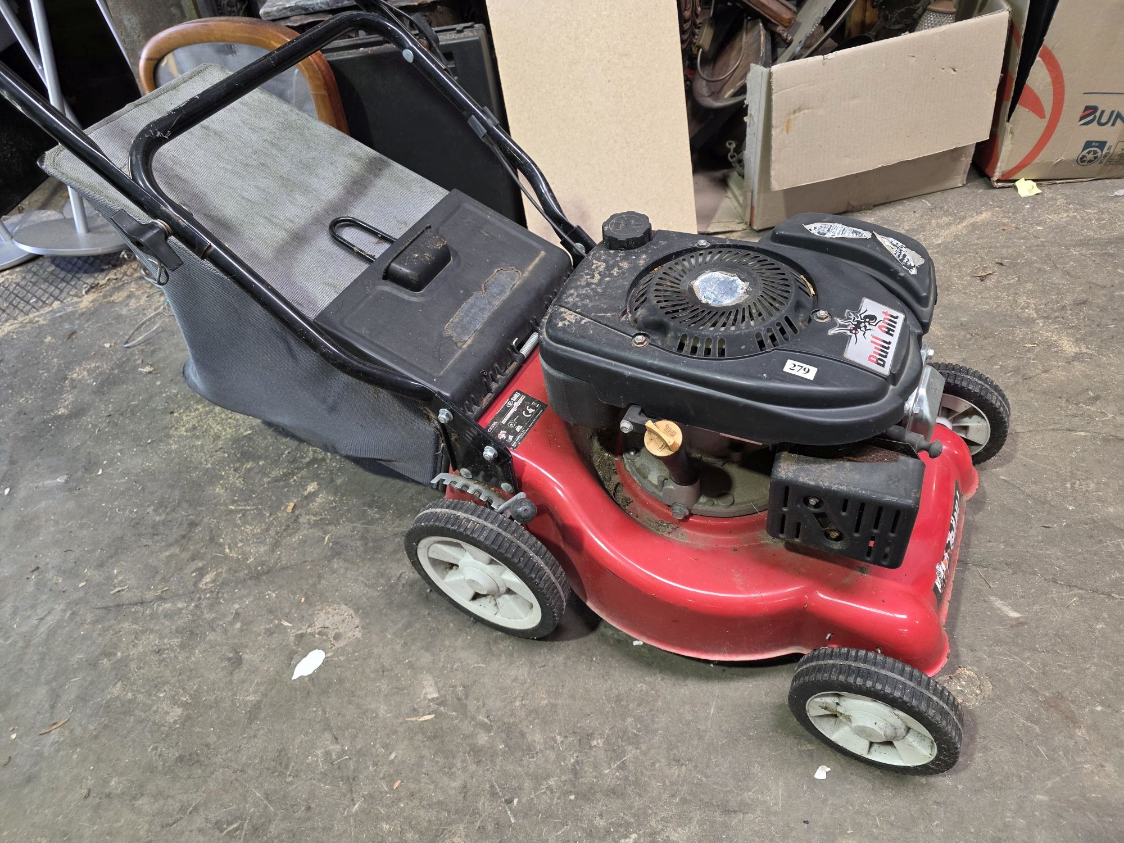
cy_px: 422
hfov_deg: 73.9
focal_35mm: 23
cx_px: 562
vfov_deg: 58.9
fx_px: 747
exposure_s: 1/100
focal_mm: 6.3
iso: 160
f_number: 1.7
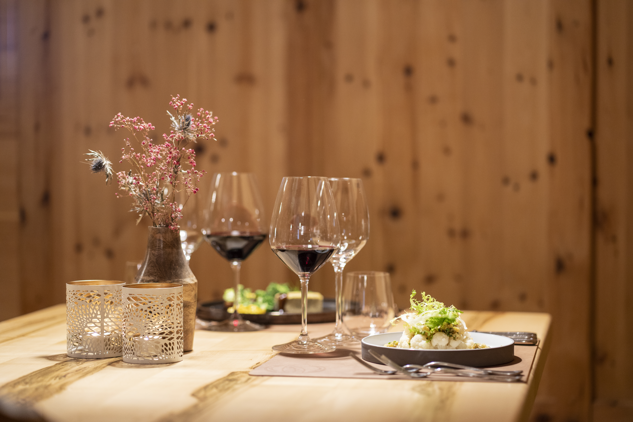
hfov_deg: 23.9
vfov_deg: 16.1
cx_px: 316
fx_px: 1495
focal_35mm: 85
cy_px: 211
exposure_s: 1/100
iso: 1250
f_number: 2.2
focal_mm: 85
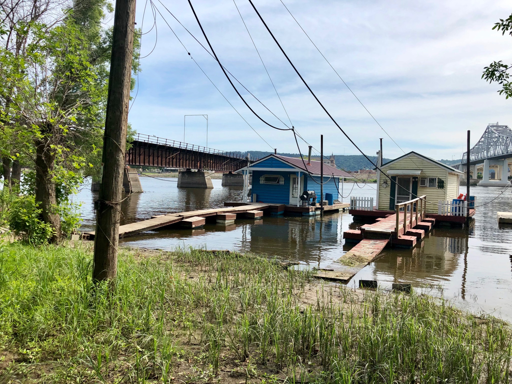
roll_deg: -0.5
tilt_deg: -1.5
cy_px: 192
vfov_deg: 49.7
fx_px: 414
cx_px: 256
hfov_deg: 63.4
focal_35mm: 28
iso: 20
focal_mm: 4
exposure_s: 1/2703
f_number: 1.8
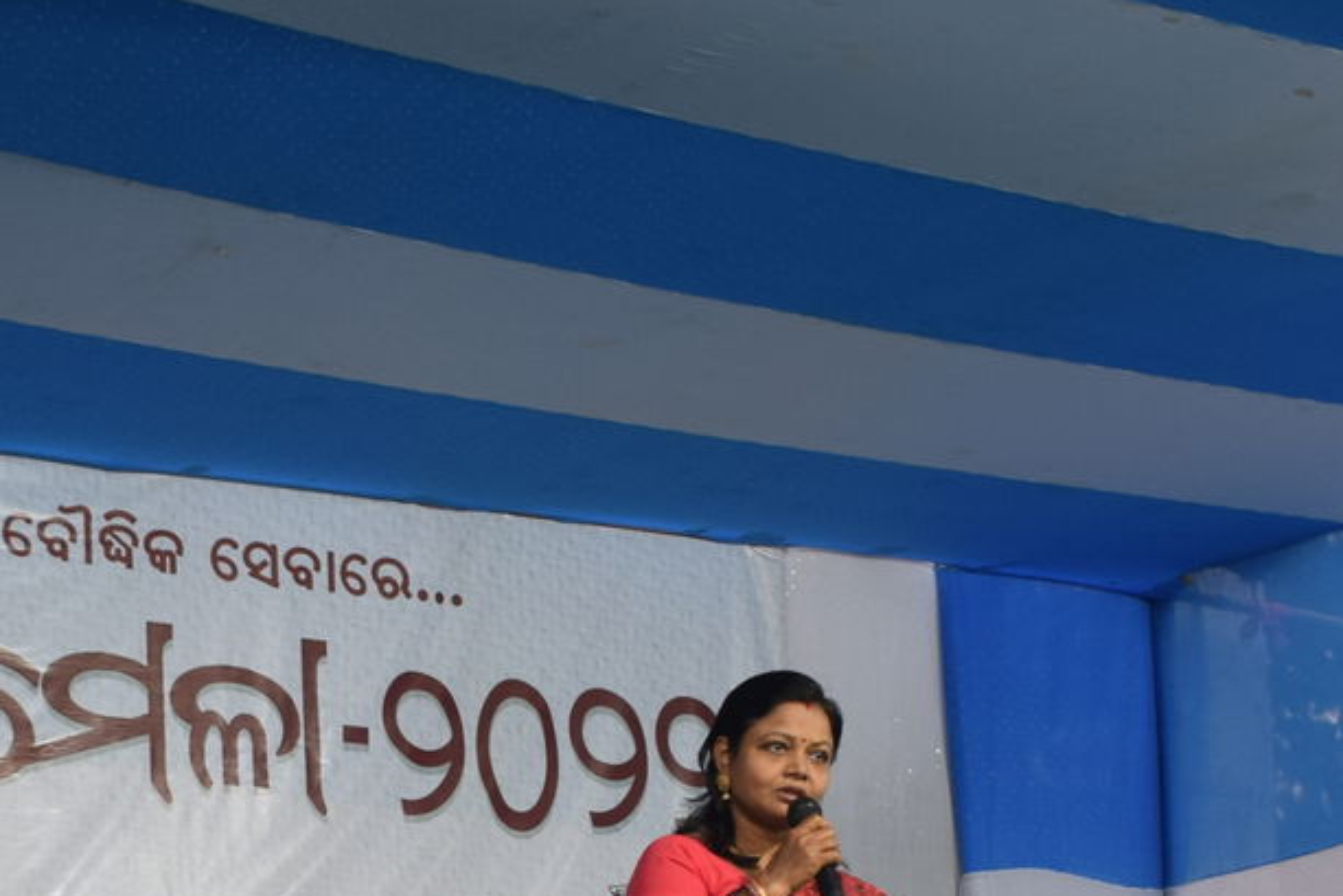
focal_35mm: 94
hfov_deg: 21.6
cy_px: 979
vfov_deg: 14.2
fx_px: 3507
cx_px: 526
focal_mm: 20
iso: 400
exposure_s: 1/100
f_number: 5
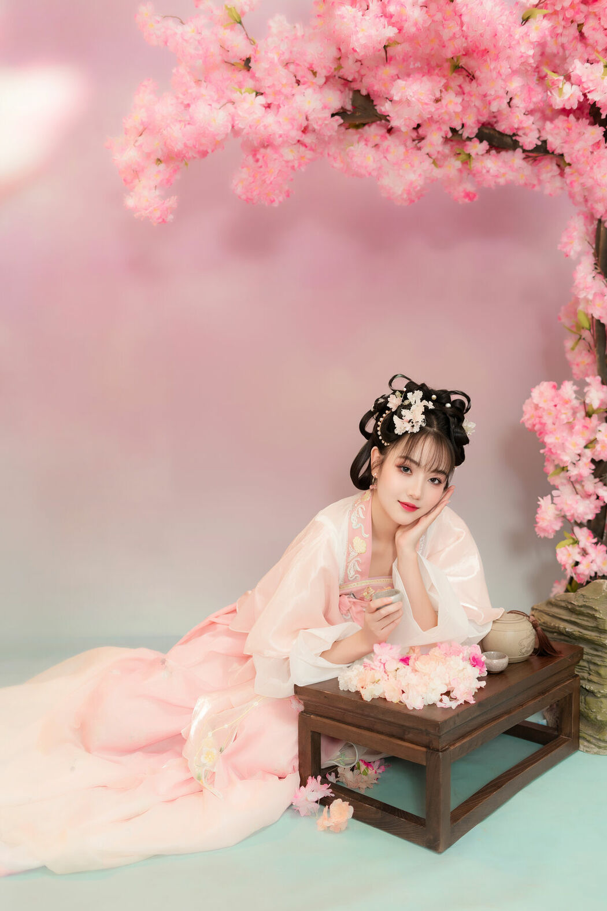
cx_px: 304
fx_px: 1264
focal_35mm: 50
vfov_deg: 39.6
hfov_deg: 27.0
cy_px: 456
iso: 100
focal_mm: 50
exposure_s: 1/100
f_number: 2.2
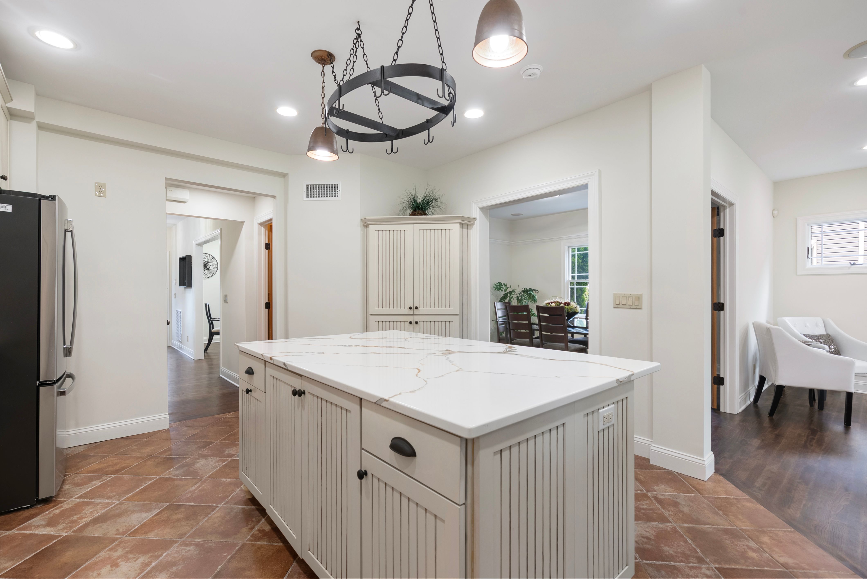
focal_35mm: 16
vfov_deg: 73.8
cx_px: 434
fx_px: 386
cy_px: 290
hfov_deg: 96.7
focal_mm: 16
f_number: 8
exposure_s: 1/2
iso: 200
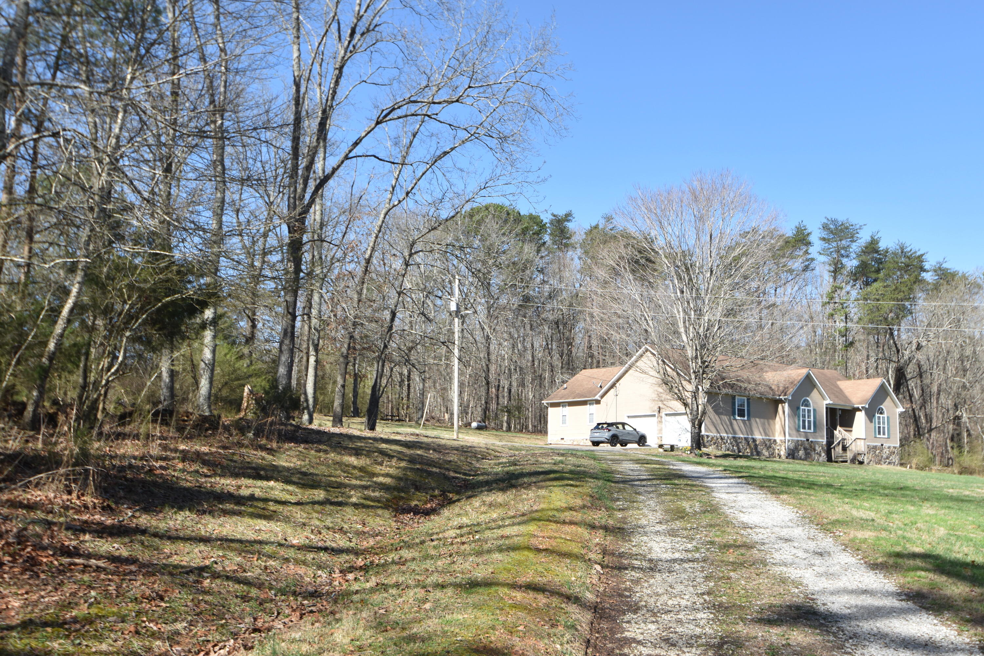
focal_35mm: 36
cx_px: 492
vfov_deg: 36.9
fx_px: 984
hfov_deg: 53.1
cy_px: 328
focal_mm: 24
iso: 140
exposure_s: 1/250
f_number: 8
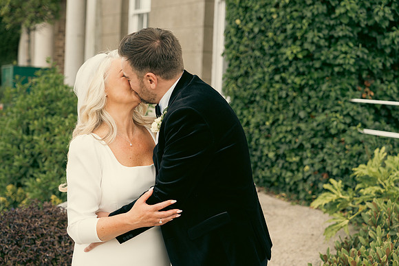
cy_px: 133
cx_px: 200
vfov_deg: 20.3
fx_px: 743
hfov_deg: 30.1
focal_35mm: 67
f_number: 3.5
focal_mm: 67
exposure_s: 1/400
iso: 160
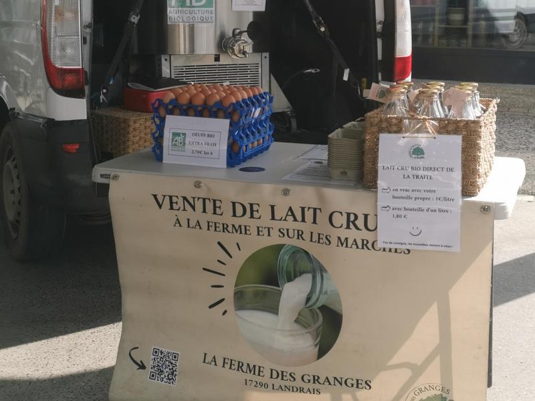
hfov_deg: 44.8
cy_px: 200
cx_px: 268
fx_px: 649
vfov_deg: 34.3
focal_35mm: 42
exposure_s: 1/1091
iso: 50
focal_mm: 5.58
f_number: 1.8
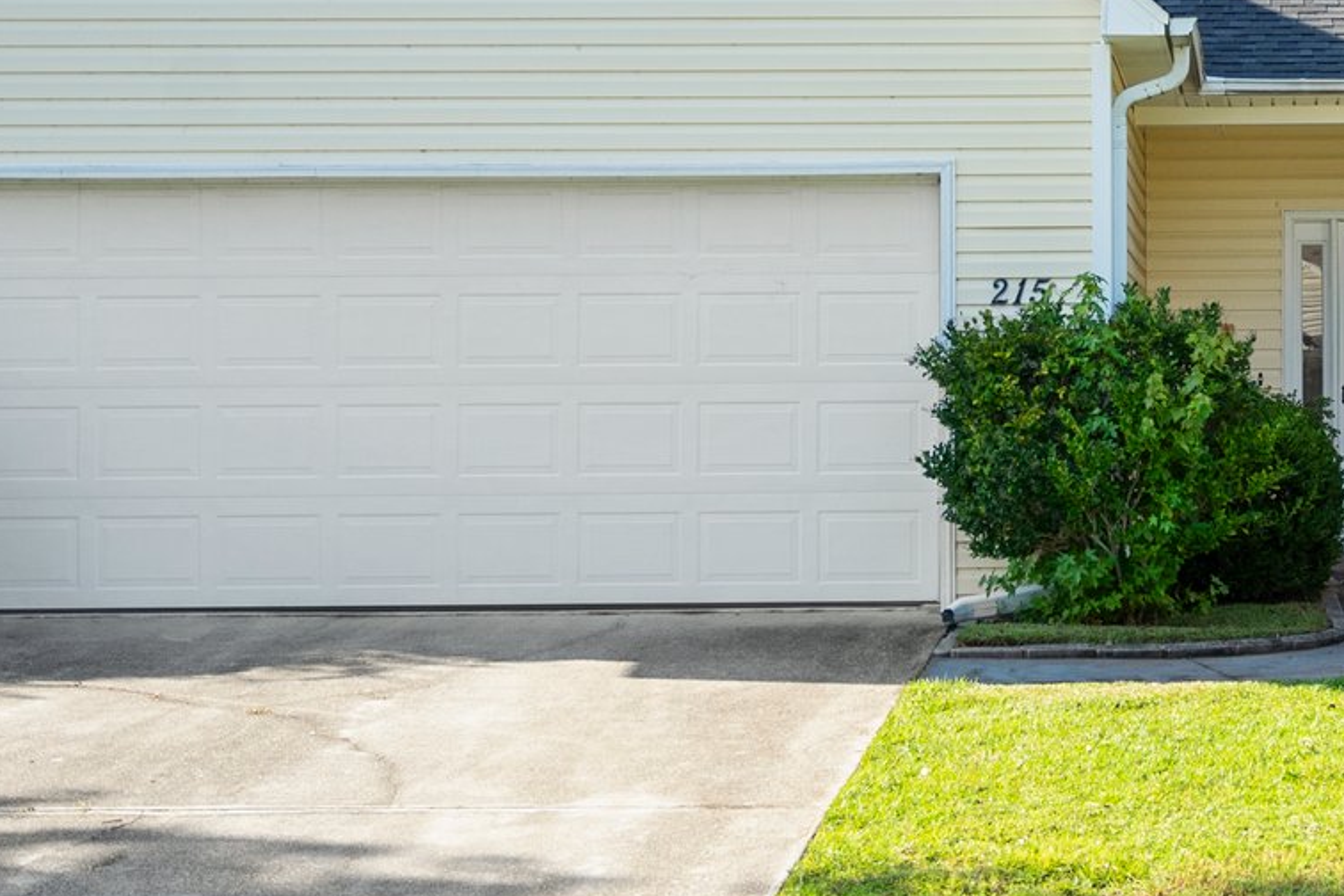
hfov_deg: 29.2
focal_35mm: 65
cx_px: 1298
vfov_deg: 20.1
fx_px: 2426
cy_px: -56
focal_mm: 24
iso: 100
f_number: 4
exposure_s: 1/640
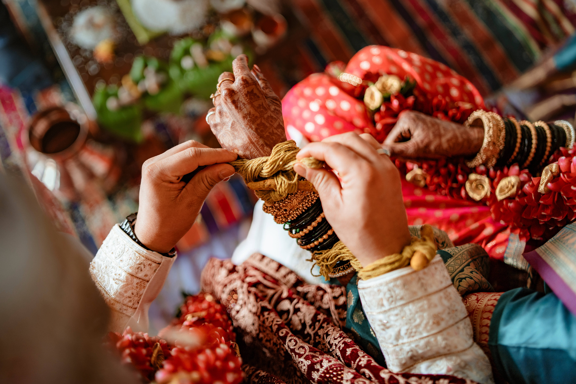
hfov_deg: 54.4
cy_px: 192
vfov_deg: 37.9
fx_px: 560
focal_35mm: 35
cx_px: 288
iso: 200
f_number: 1.4
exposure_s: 1/400
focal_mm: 35
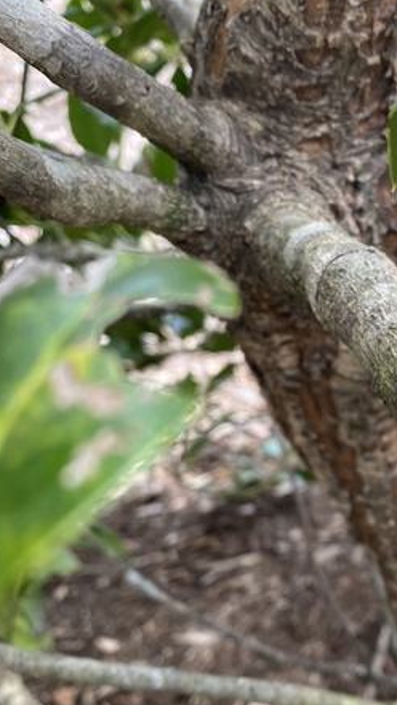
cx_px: 409
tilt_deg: -43.3
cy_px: 443
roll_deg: -0.7
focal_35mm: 45
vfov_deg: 45.1
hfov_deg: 25.1
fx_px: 842
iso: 32
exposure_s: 1/173
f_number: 1.8
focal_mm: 4.25
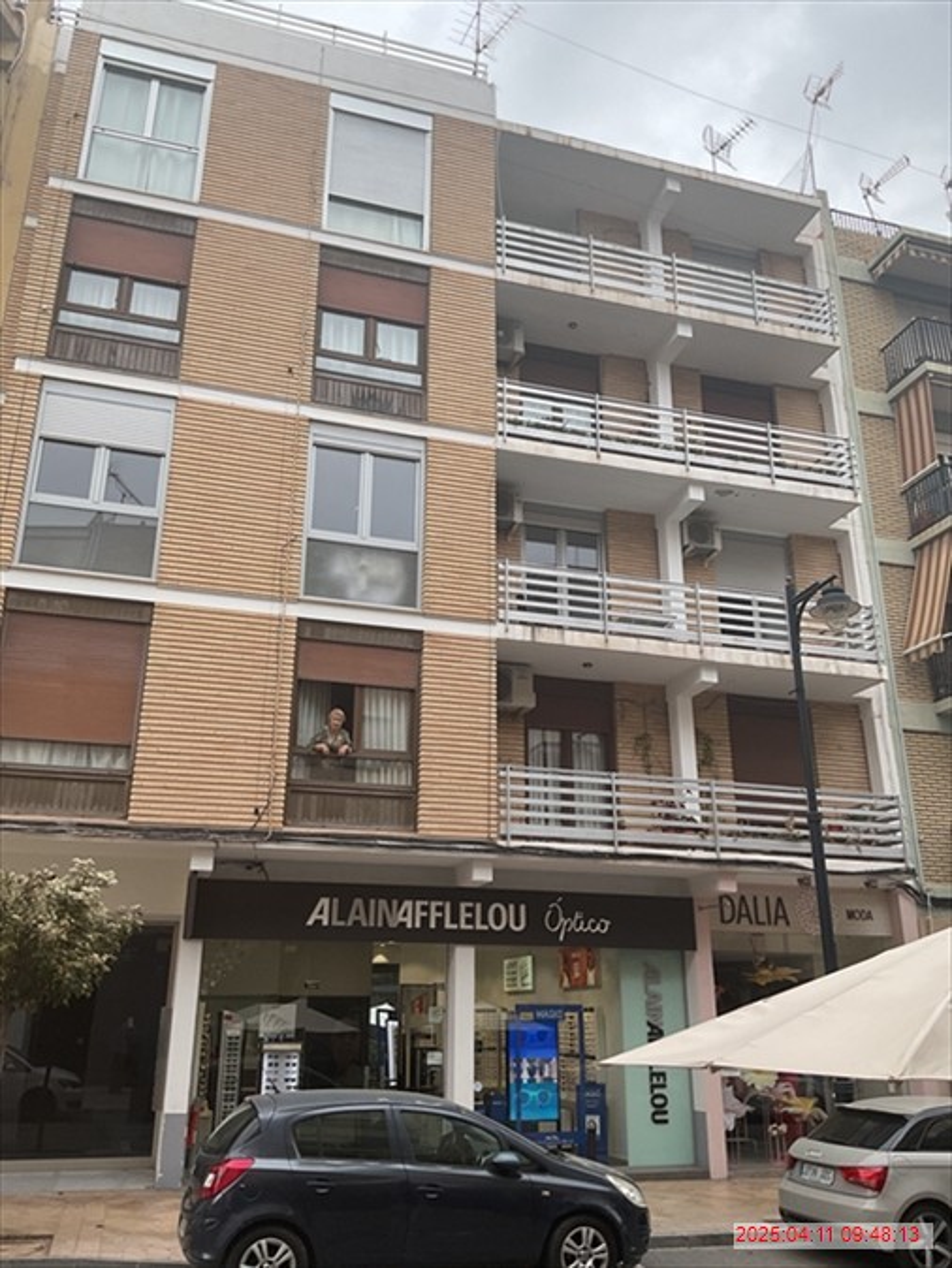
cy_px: 634
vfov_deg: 61.6
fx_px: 1063
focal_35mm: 29
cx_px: 476
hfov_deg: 48.3
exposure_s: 1/307
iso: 16
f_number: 1.8
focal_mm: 3
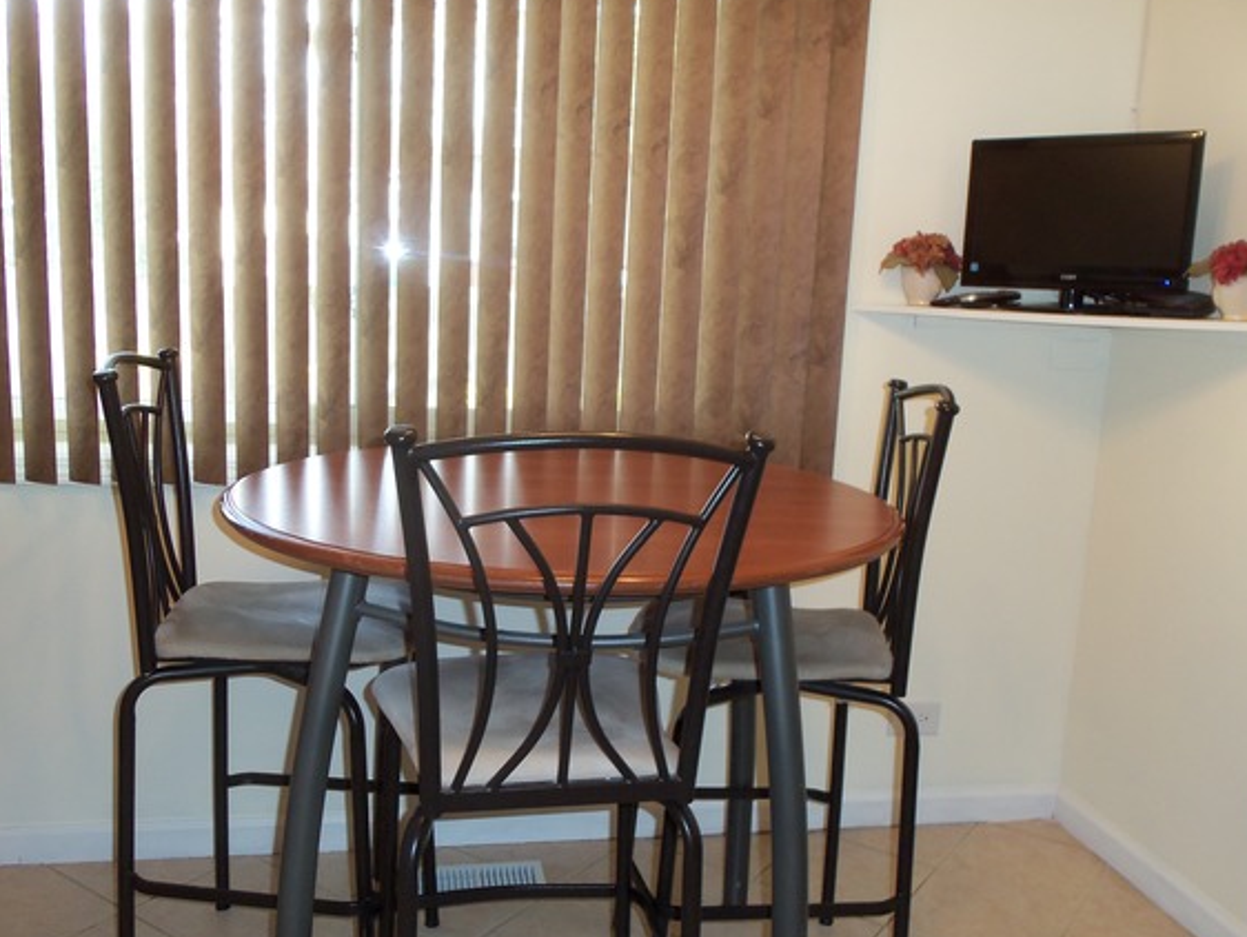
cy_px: 500
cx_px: 597
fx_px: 1189
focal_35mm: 33
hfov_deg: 55.3
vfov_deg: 43.0
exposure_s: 1/30
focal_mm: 5.2
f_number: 3.4
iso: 100
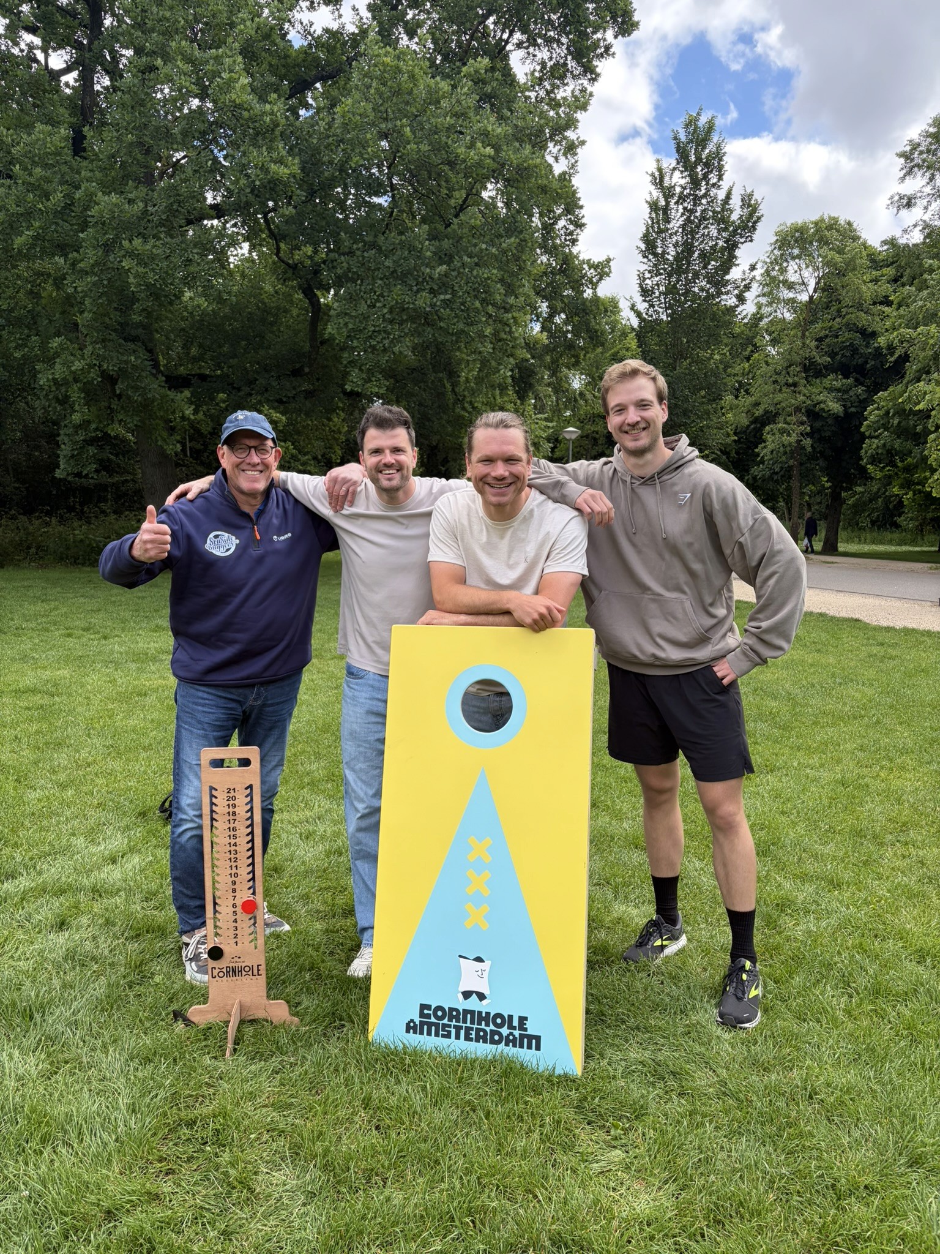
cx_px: 470
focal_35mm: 26
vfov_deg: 67.3
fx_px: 941
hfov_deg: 53.1
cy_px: 627
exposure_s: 1/1081
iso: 64
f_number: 1.6
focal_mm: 5.96
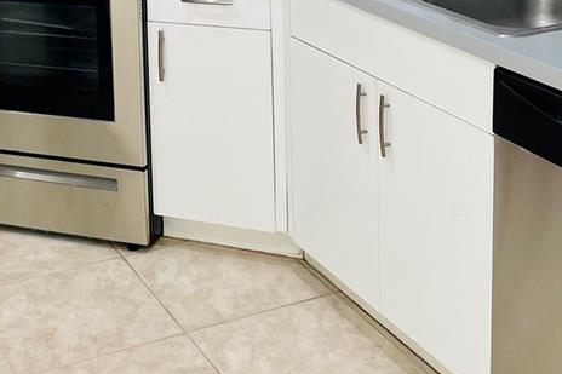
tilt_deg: -8.8
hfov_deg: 28.5
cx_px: 148
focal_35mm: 70
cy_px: -137
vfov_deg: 17.9
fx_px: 1092
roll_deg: +2.1
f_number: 1.6
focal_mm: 4.2
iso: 64
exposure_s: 1/60
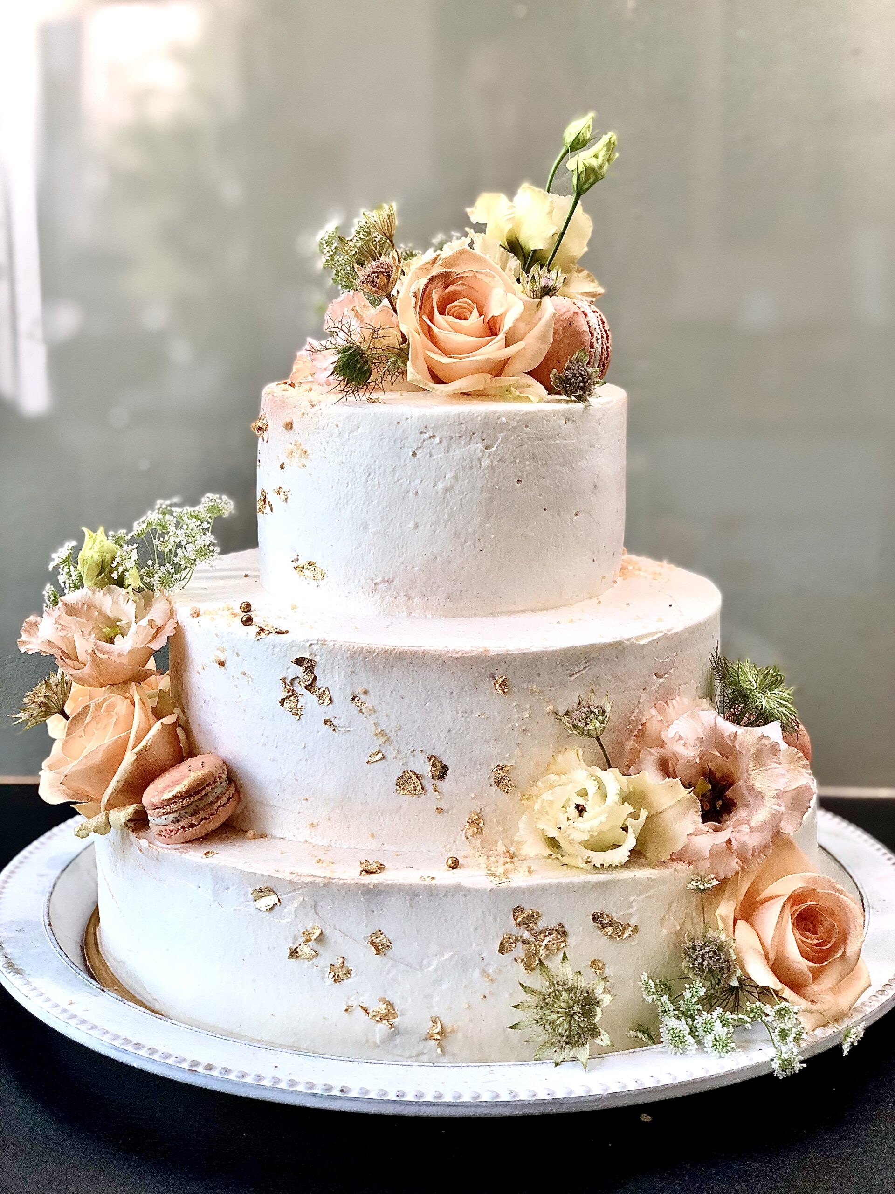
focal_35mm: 52
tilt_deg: -11.7
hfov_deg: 28.0
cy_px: 597
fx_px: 1793
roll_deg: -0.3
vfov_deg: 36.8
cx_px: 448
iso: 32
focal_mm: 6
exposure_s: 1/60
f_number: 2.4
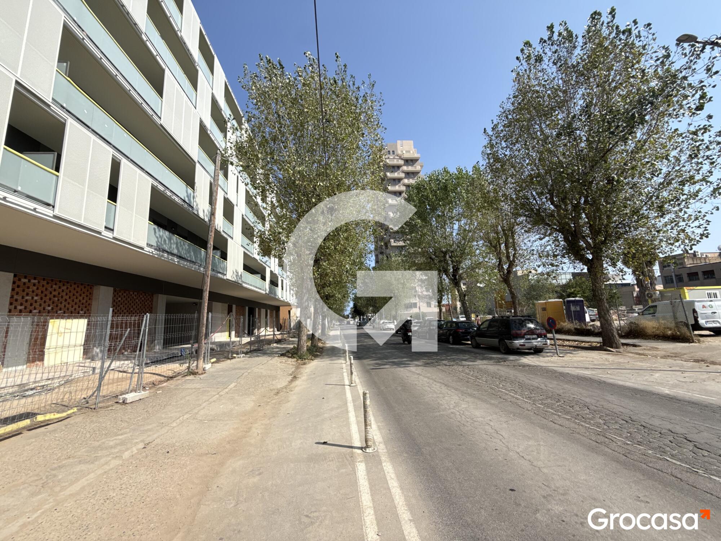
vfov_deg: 85.7
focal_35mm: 14
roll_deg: +3.2
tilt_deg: +9.4
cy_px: 270
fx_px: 292
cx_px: 360
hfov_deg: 102.1
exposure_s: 1/1698
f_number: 2.2
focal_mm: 2.22
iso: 50
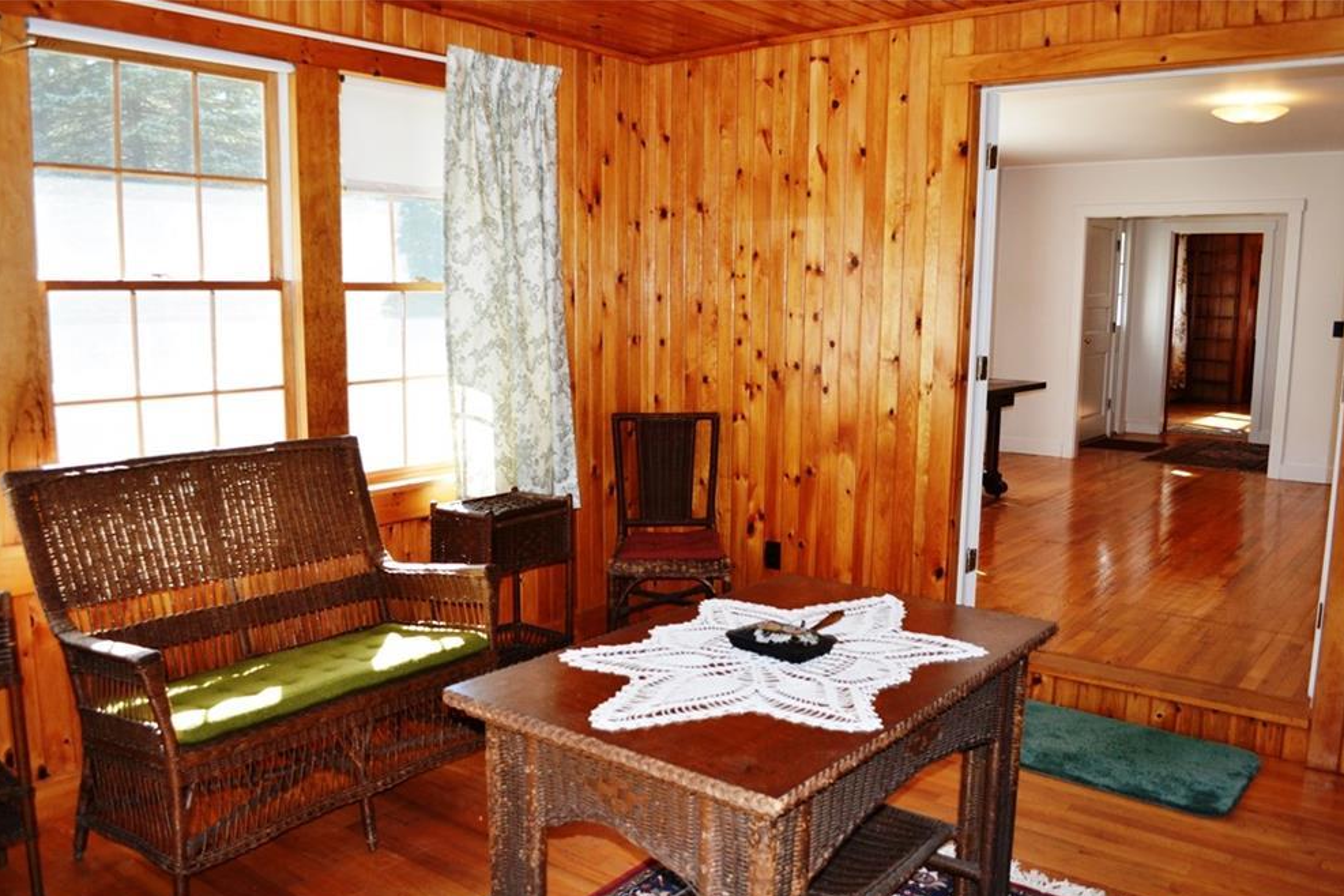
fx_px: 1045
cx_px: 670
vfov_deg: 46.4
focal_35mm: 28
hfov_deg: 65.5
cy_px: 463
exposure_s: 1/125
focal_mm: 18
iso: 250
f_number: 4
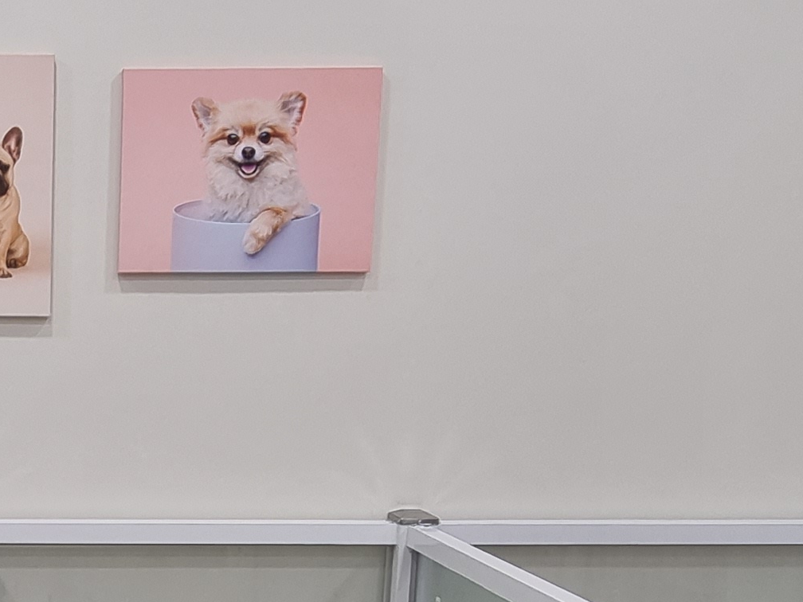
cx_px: -56
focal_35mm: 52
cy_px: 553
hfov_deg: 32.8
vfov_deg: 27.0
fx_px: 1206
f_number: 2.2
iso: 80
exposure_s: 1/60
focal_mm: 2.2
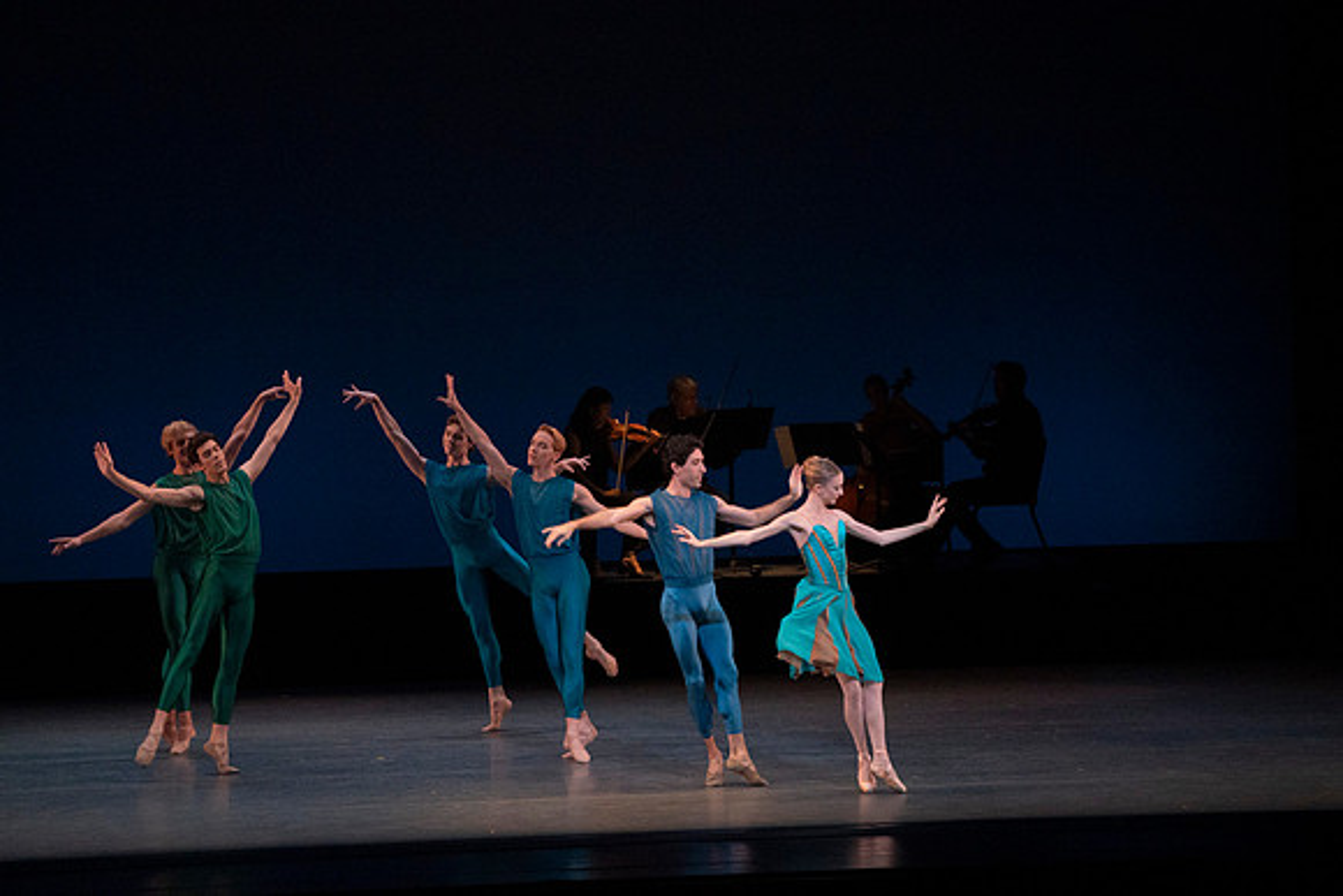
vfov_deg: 7.4
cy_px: 448
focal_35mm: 185
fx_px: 6903
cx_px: 672
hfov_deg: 11.1
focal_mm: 185
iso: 8000
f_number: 7.1
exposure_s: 1/400
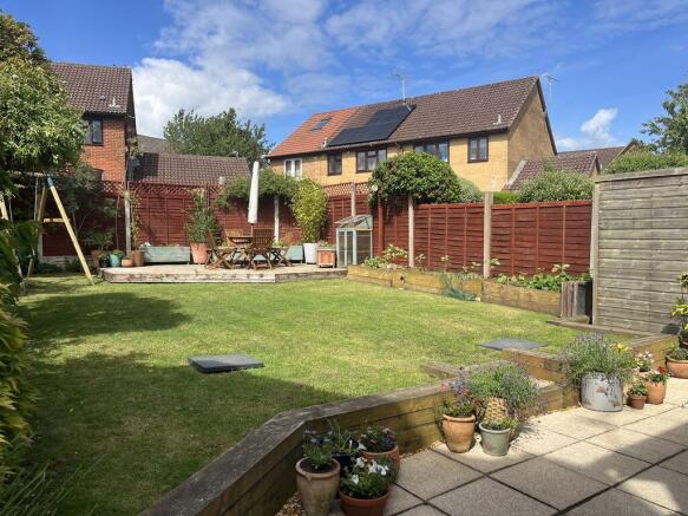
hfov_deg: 67.3
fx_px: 517
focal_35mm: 26
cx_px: 344
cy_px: 258
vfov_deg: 53.0
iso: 50
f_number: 1.6
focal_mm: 5.1
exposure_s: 1/2755
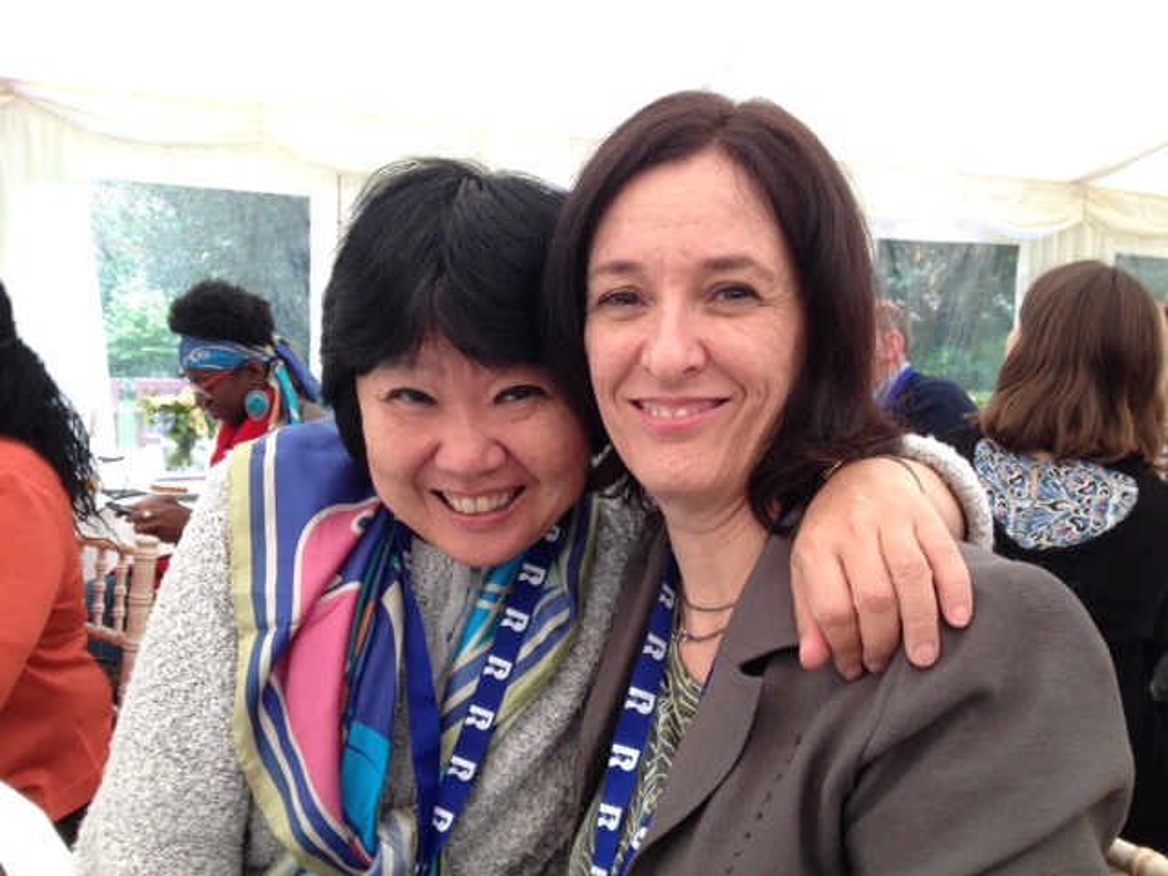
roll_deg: -2.1
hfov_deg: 52.6
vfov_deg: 40.7
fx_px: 1181
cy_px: 438
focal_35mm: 35
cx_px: 584
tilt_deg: -4.6
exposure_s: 1/24
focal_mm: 4.28
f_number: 2.4
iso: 50
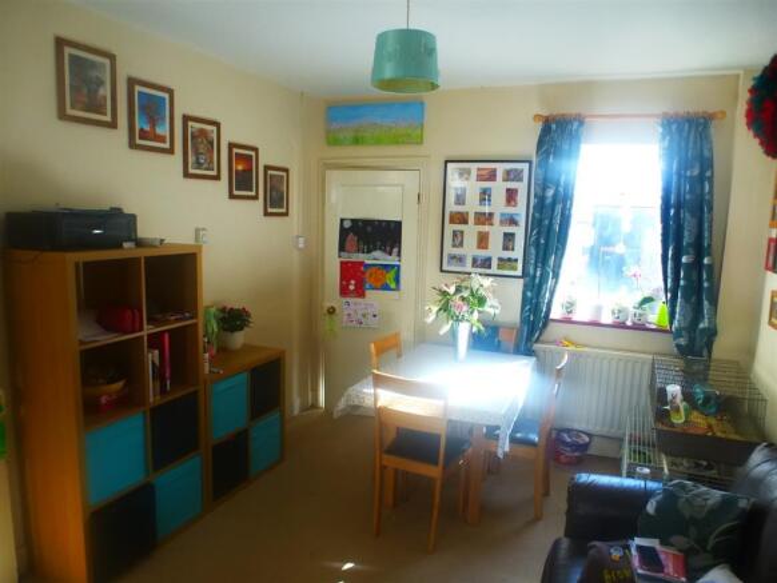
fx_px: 539
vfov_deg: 56.9
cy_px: 292
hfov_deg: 71.6
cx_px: 388
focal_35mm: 24
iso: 200
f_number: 3.3
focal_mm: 4.3
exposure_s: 1/60
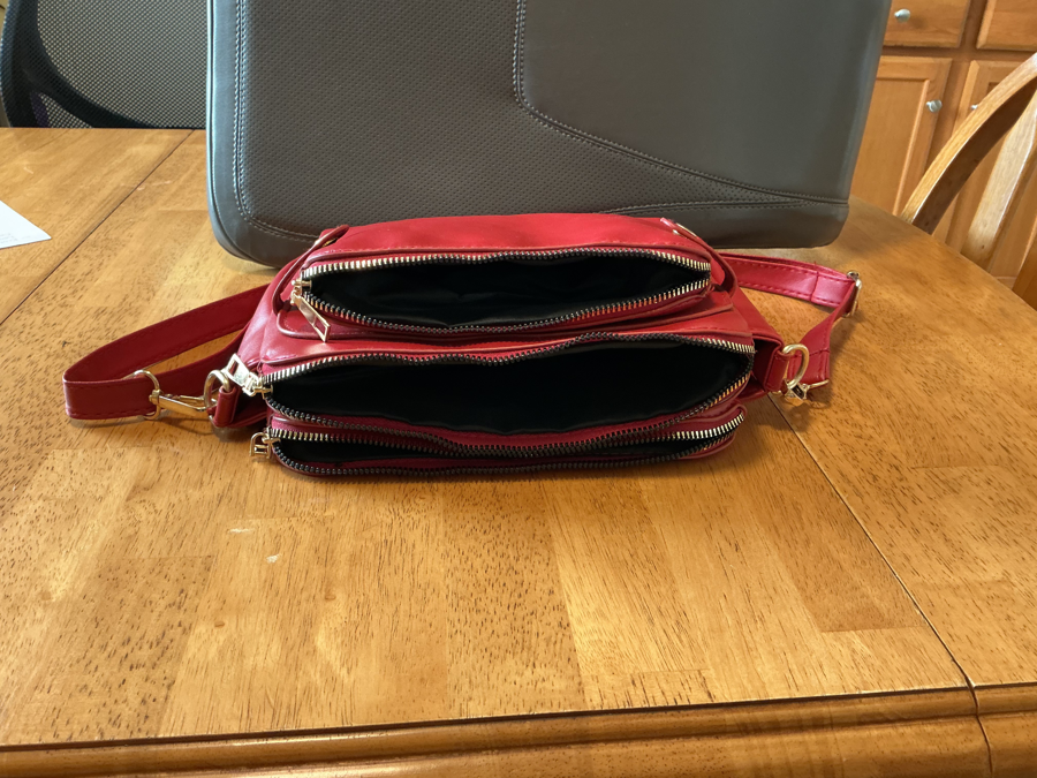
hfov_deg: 61.7
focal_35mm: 29
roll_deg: -0.2
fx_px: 869
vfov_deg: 48.2
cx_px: 518
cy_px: 389
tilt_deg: -28.5
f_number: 1.8
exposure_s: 1/40
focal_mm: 3
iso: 200
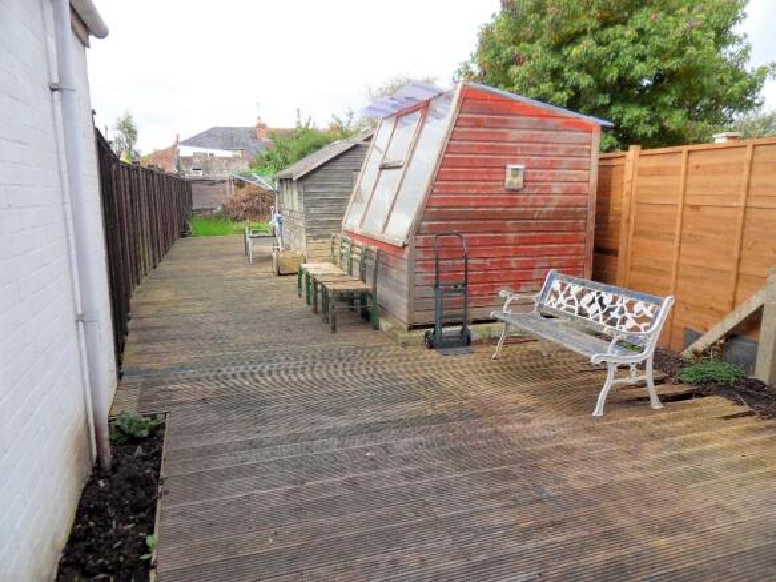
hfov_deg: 71.6
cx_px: 388
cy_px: 291
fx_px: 538
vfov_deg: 56.8
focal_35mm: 24
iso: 80
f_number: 7.5
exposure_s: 1/90
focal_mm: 4.2
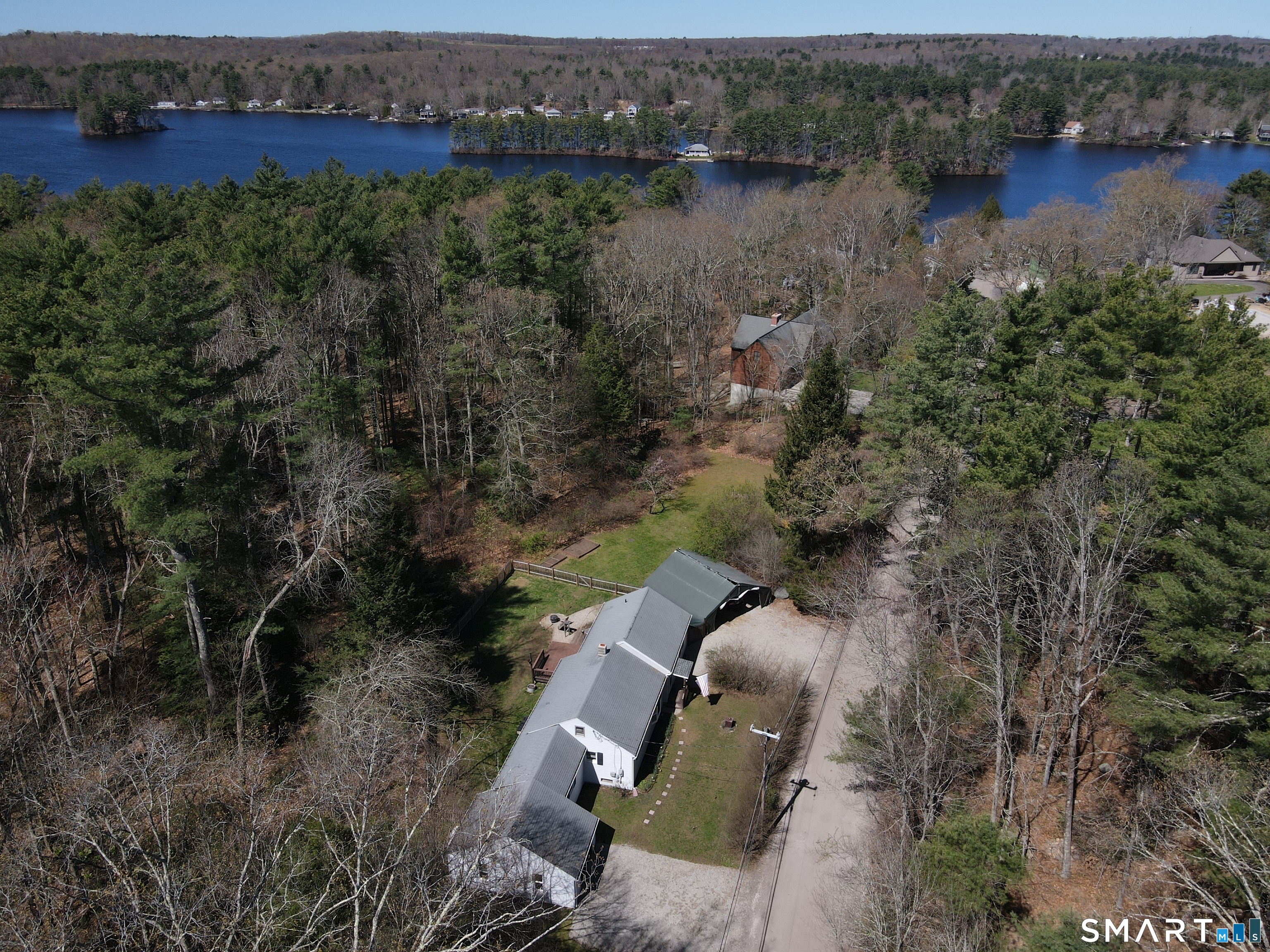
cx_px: 635
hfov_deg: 71.6
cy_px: 476
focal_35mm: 24
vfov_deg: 56.8
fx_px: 881
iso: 100
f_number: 2.8
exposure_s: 1/50
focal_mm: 4.5
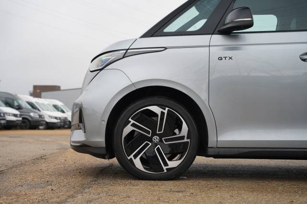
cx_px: 154
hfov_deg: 31.8
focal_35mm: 63
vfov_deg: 21.4
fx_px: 540
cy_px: 102
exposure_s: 1/160
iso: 400
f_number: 4
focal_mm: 63.3
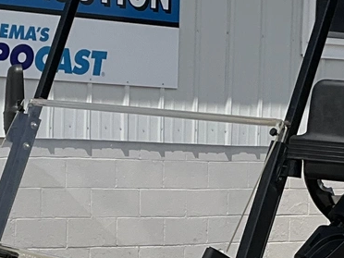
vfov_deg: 9.4
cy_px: 335
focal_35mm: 156
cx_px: 261
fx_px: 1550
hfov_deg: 12.6
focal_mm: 3
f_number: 1.8
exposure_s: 1/3125
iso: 25
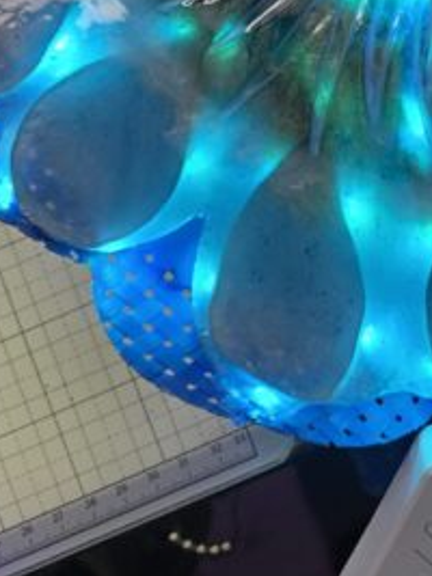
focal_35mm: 69
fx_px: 1149
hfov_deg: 20.0
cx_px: 514
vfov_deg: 26.8
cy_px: 13
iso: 40
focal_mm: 6.3
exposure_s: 1/100
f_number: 1.7
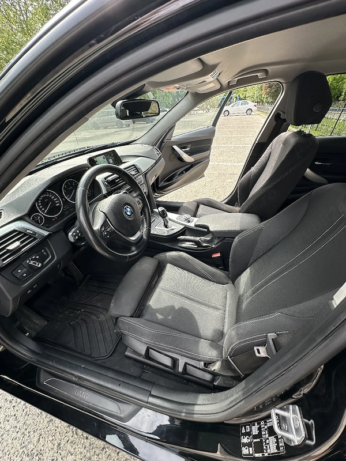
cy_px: 230
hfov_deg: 85.7
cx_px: 173
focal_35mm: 14
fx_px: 187
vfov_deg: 102.1
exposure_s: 1/333
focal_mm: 2.22
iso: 40
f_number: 2.2
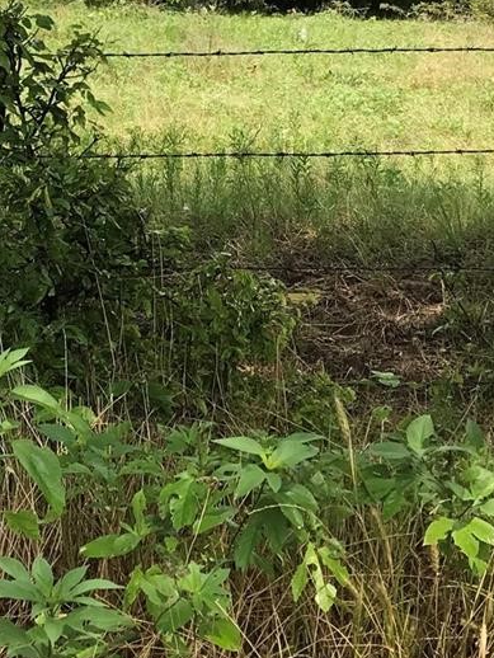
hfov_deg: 17.4
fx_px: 1578
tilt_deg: -2.6
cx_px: -3
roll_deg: -1.7
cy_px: 56
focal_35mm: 83
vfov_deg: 22.9
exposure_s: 1/1389
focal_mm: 3.99
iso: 20
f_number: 1.8
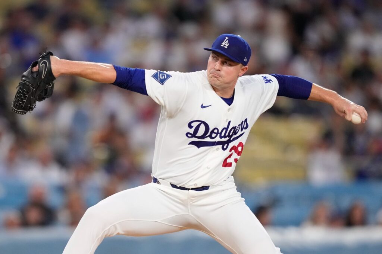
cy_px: 127
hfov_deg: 5.2
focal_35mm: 400
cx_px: 191
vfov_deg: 3.4
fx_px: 4245
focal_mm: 400
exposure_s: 1/3200
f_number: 2.8
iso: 3200
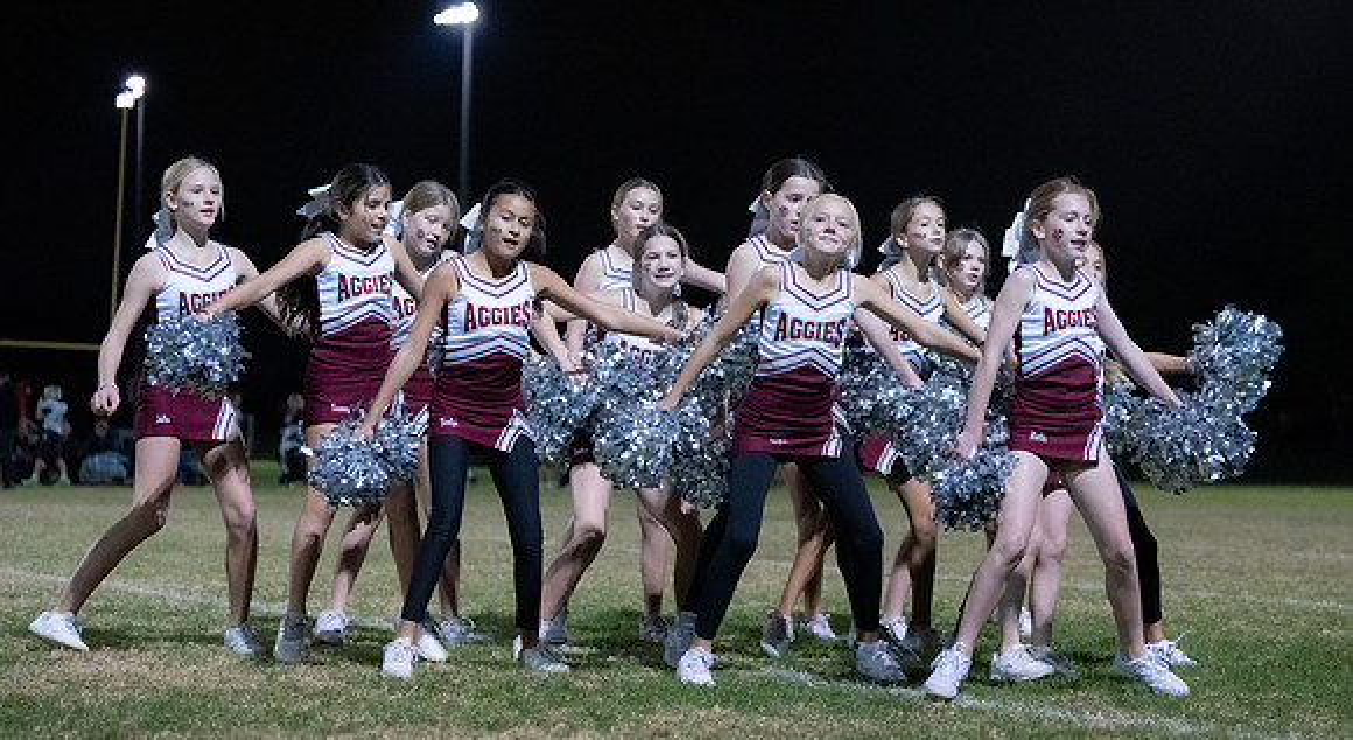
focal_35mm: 91
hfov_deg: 23.6
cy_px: 365
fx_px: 3234
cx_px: 749
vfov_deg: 13.0
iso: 8000
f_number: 2.8
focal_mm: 70
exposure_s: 1/800
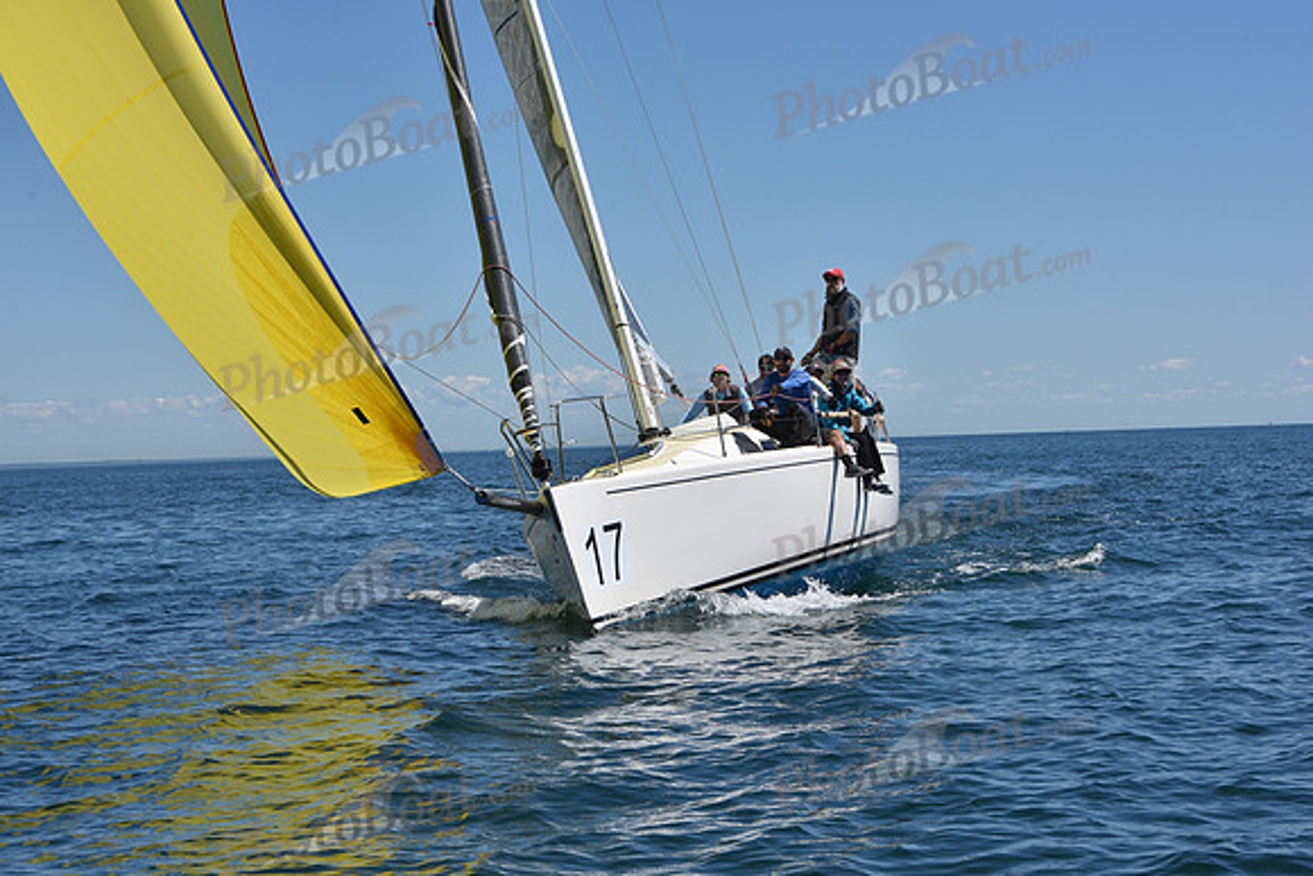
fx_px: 2554
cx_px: 656
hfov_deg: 28.8
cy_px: 438
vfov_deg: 19.5
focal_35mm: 70
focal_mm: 70
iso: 250
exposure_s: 1/800
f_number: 11
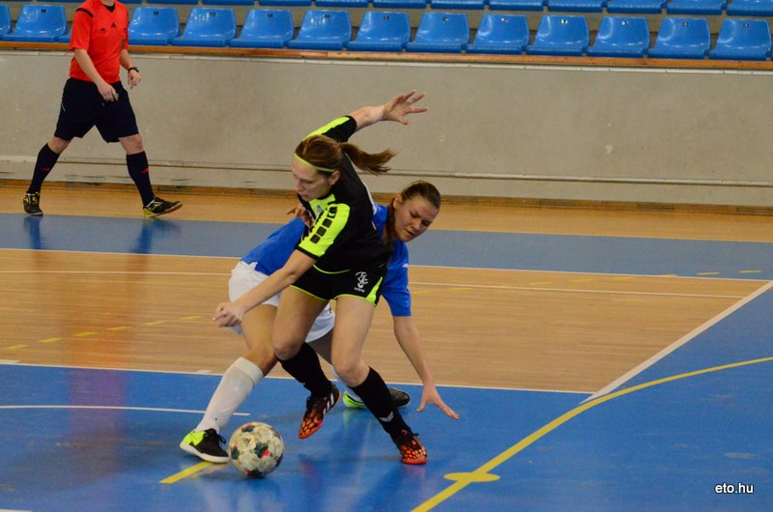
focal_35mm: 165
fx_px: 3536
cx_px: 386
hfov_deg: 12.5
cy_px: 256
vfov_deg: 8.3
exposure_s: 1/800
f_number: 5.6
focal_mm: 110
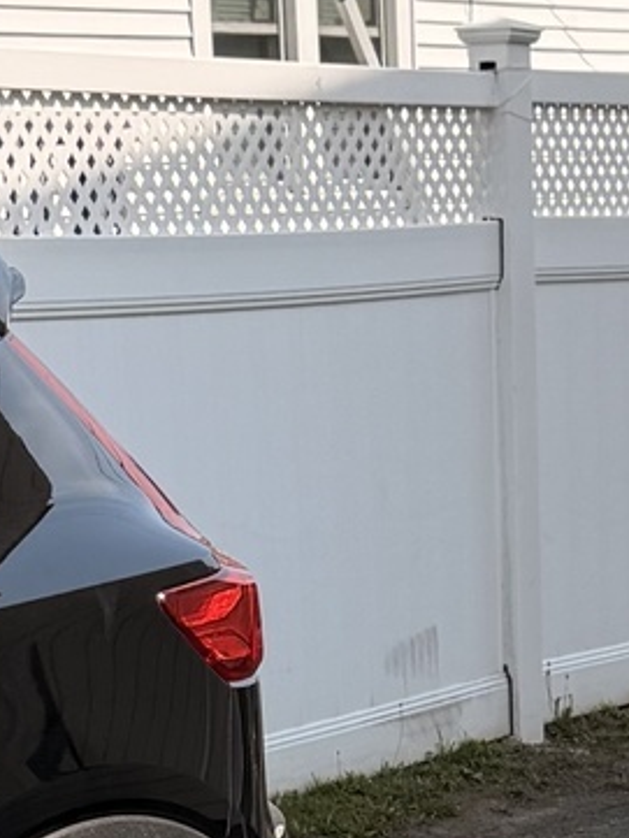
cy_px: 1128
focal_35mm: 153
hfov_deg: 9.7
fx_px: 3705
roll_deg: +0.3
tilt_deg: -13.9
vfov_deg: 12.5
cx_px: 559
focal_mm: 6.76
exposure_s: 1/3953
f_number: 1.78
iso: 80
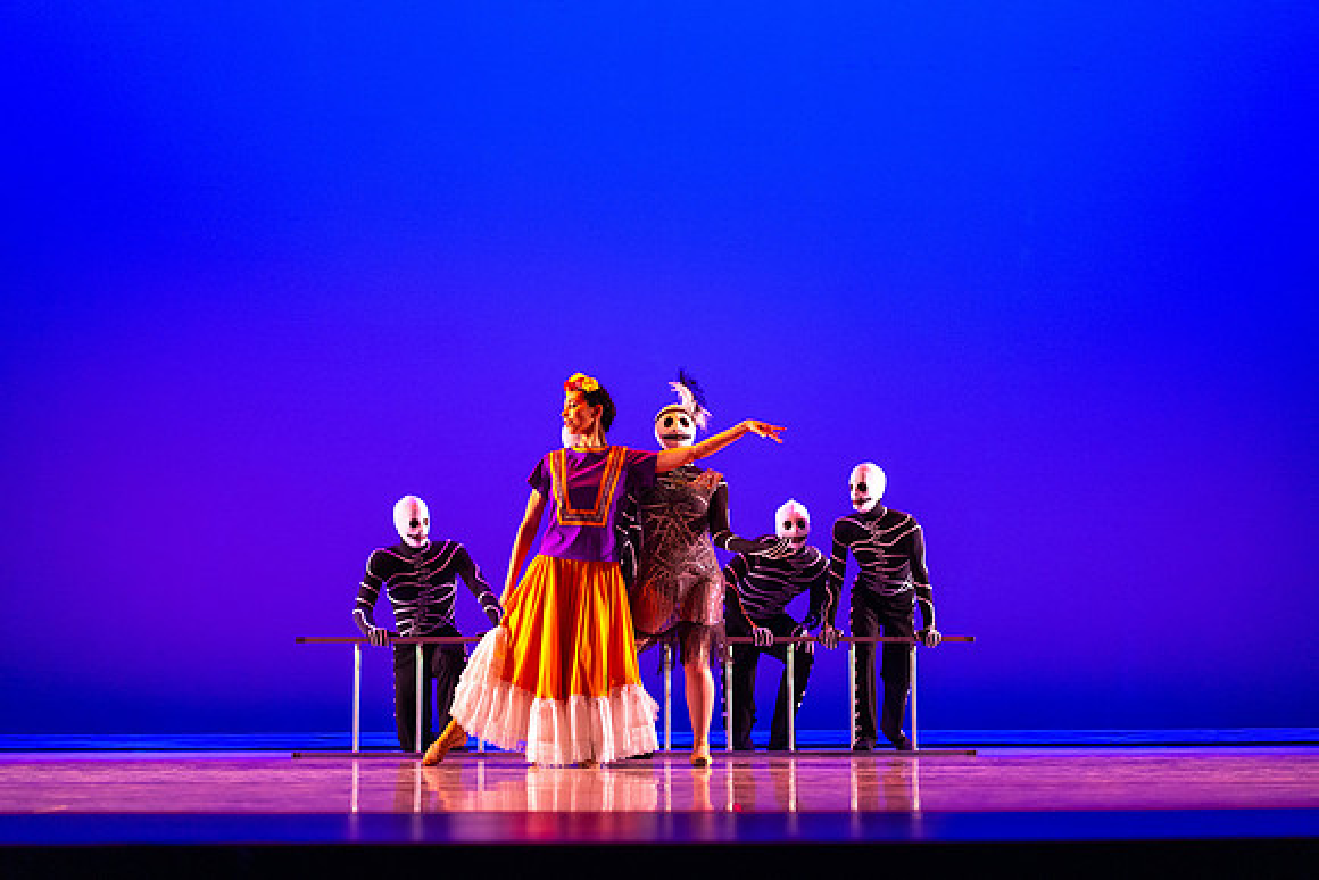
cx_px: 660
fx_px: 2016
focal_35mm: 55
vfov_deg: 24.6
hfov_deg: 36.2
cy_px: 440
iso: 1250
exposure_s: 1/200
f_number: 1.8
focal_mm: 55
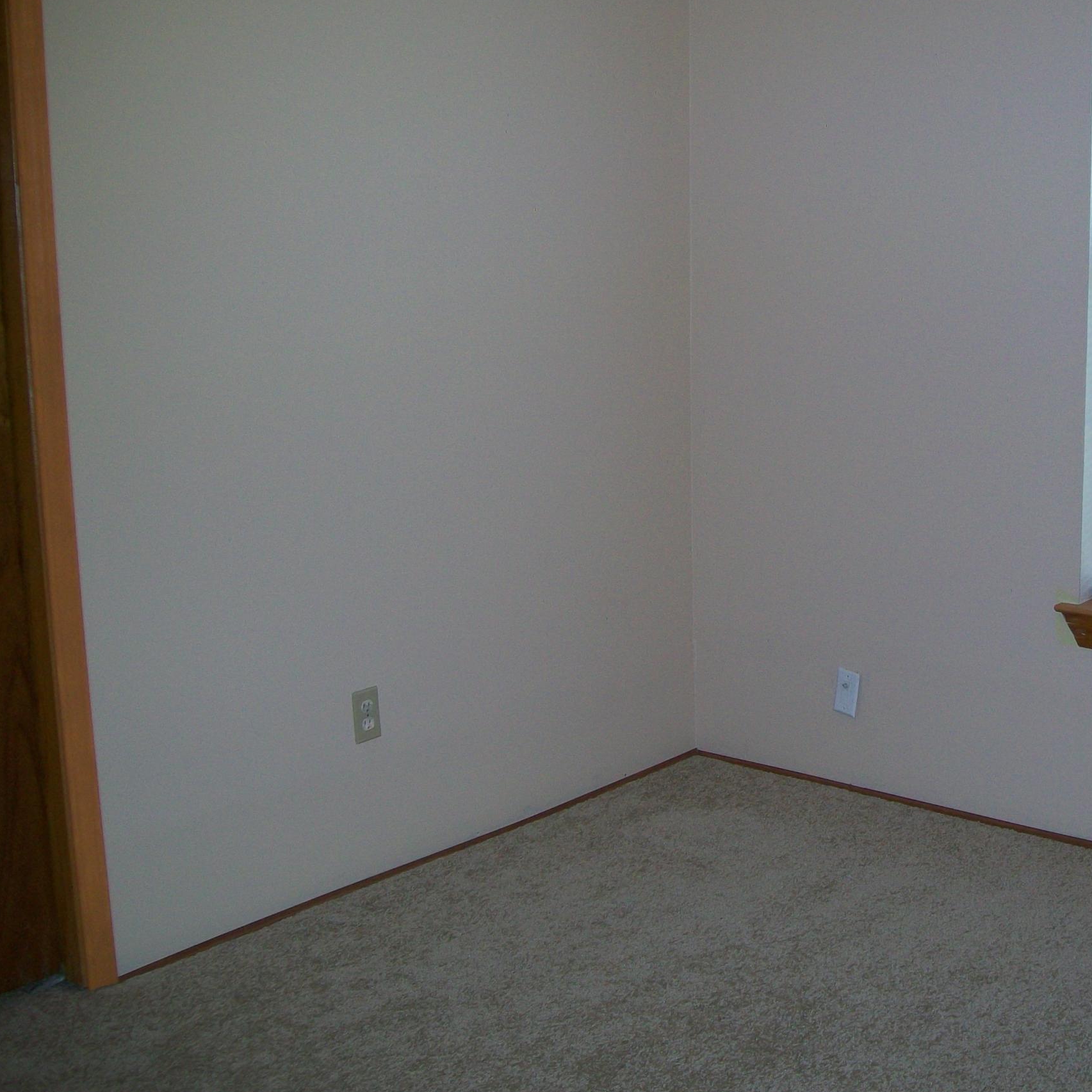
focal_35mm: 47
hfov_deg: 35.1
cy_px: 492
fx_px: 1677
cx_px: 841
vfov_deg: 36.0
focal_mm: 6.1
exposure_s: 1/60
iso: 64
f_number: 2.7
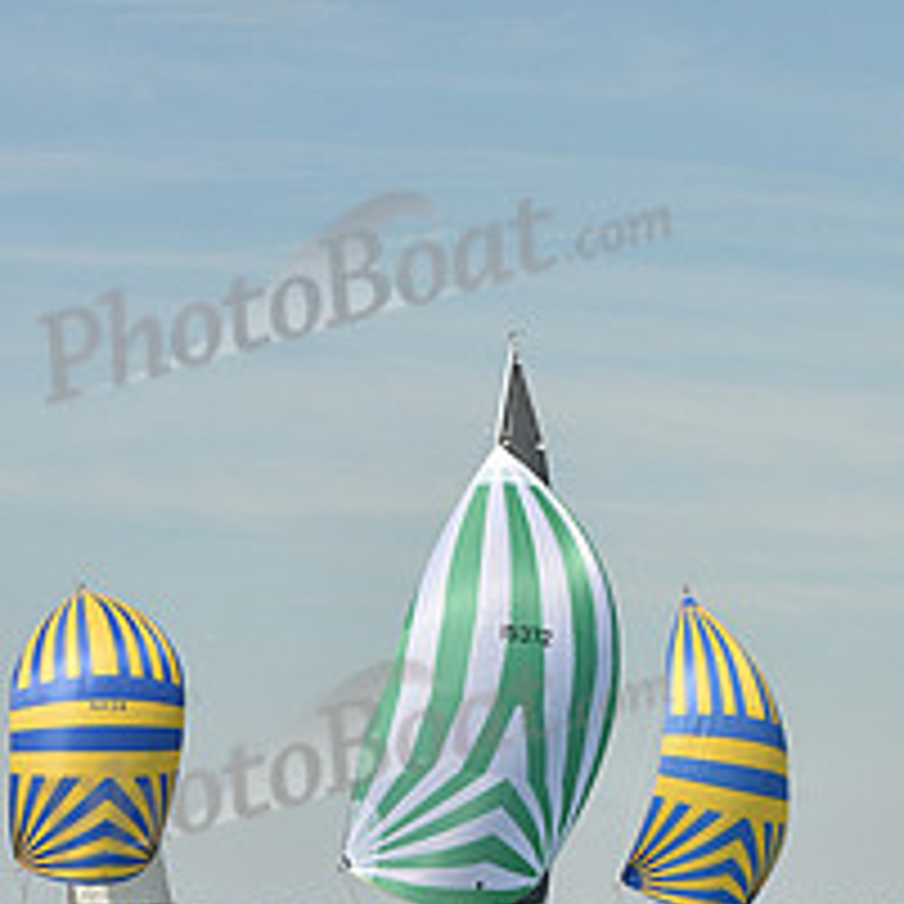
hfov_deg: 9.4
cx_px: 908
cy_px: 456
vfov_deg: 9.5
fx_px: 5436
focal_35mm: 184
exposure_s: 1/1000
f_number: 11
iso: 320
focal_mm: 75
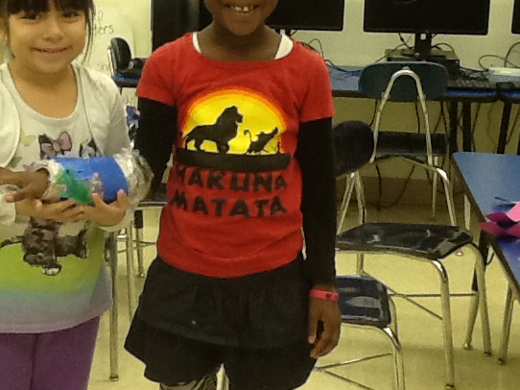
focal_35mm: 78
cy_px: 105
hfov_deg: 24.8
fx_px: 1171
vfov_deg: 18.8
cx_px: 155
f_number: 2.4
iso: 80
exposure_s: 1/30
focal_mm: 2.03
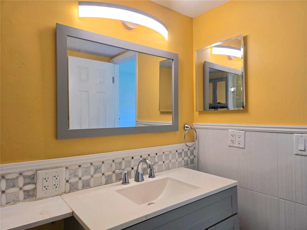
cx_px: 154
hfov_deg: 73.9
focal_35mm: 23
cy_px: 115
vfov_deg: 58.9
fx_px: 204
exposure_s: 1/120
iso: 100
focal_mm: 5.4
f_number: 1.8
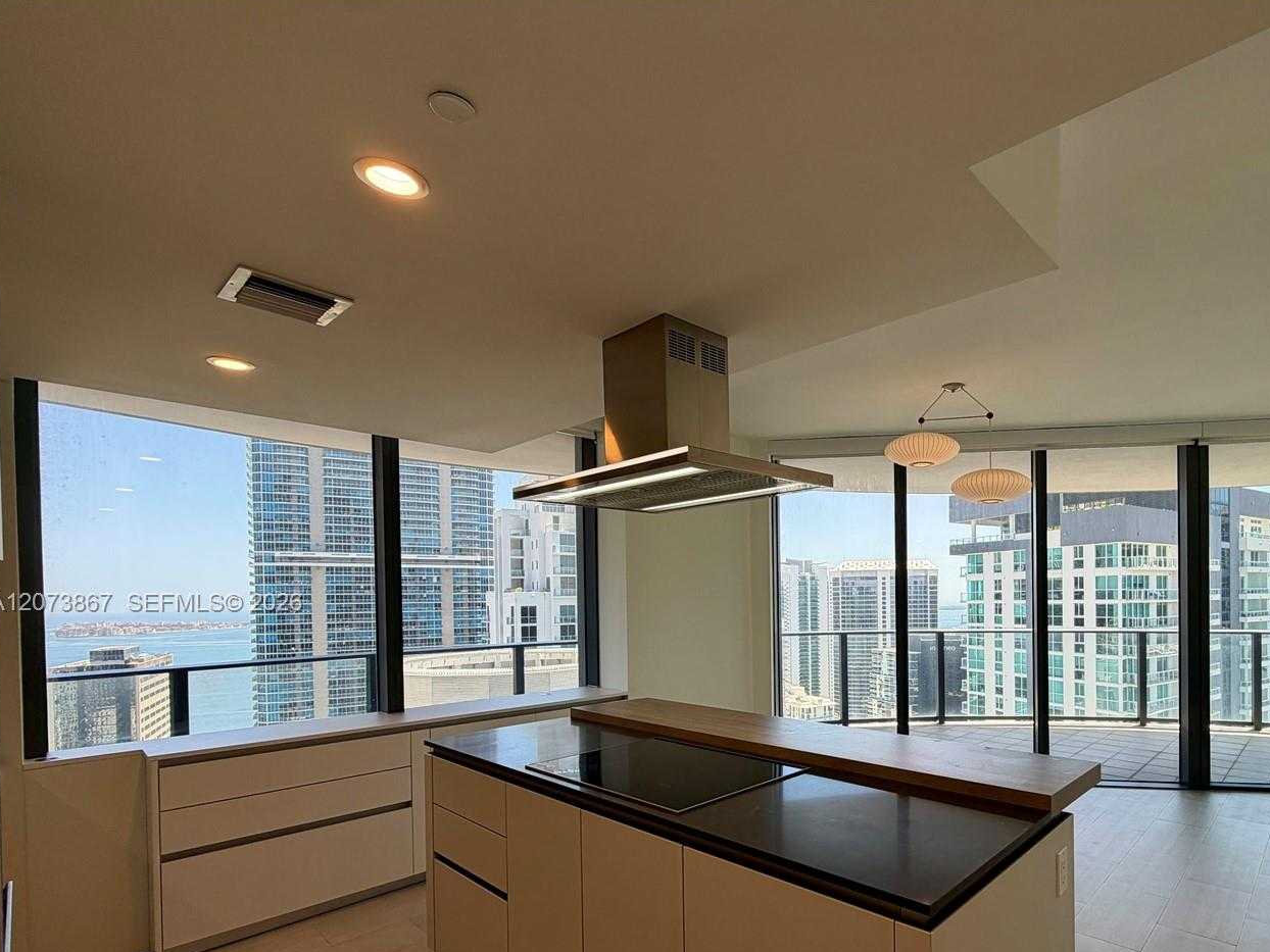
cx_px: 801
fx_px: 660
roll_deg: +0.6
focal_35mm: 18
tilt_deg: -0.1
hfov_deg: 85.9
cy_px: 604
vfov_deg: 70.3
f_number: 2.2
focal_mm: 2.22
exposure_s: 1/120
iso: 32
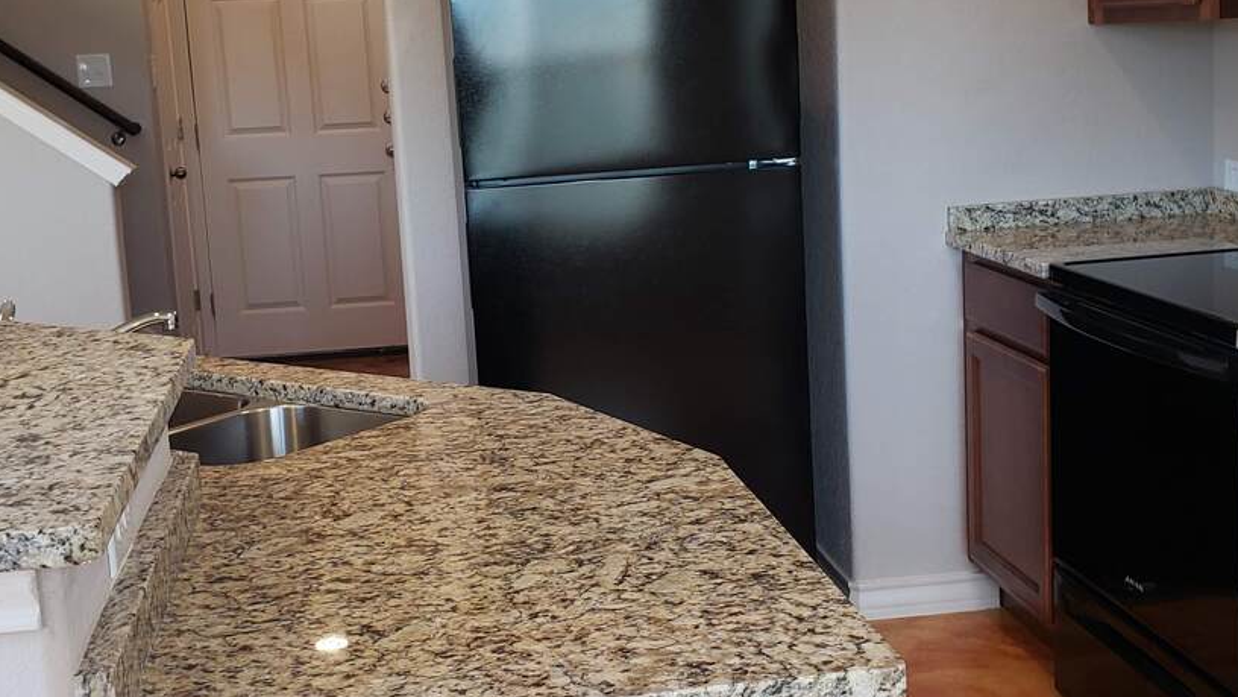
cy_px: 326
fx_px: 1641
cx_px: 577
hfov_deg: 41.3
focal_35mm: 50
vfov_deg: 23.9
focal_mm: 4.3
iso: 80
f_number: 2.4
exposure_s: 1/60
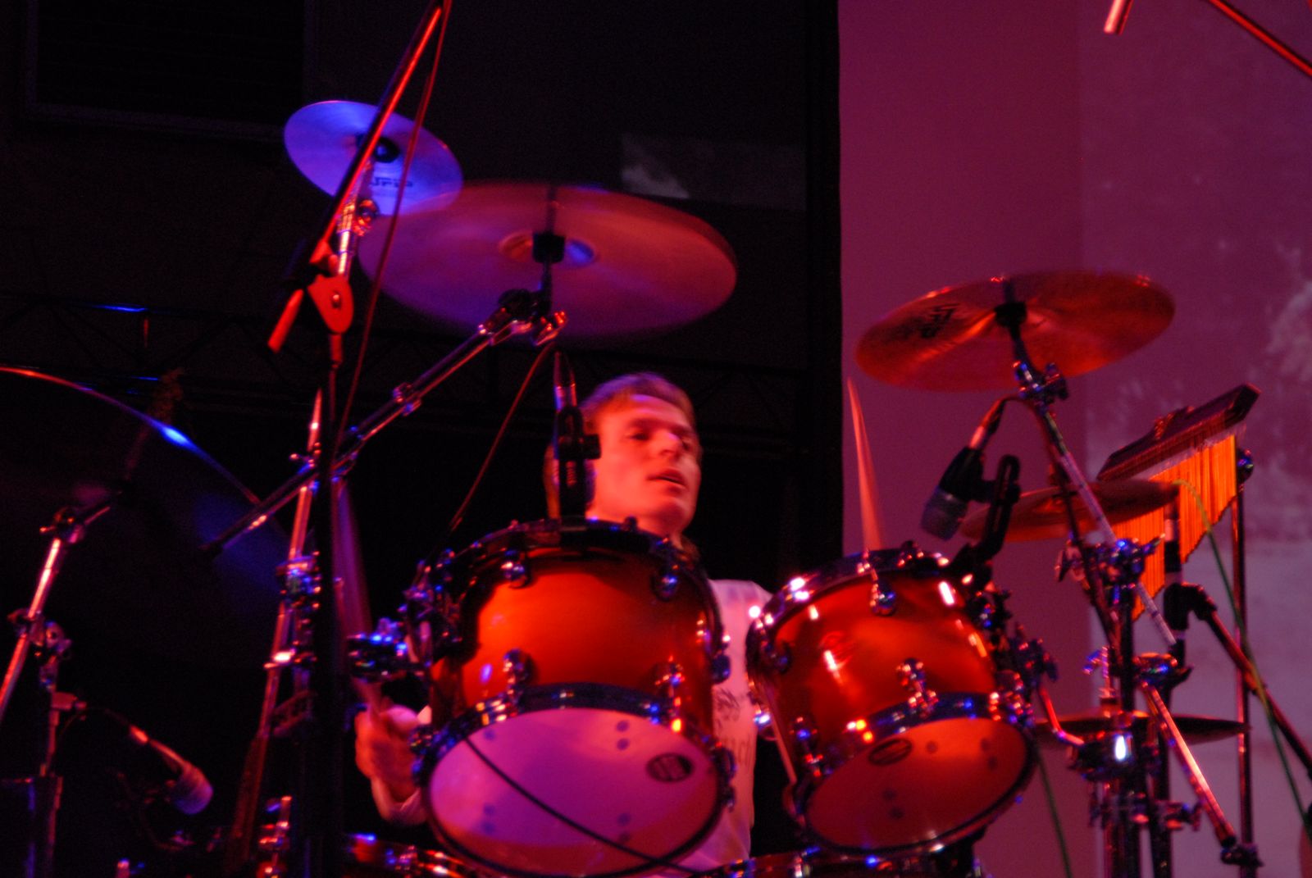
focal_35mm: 117
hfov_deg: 17.5
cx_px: 656
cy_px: 439
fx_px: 4269
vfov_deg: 11.7
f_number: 5.3
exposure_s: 1/20
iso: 800
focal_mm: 78
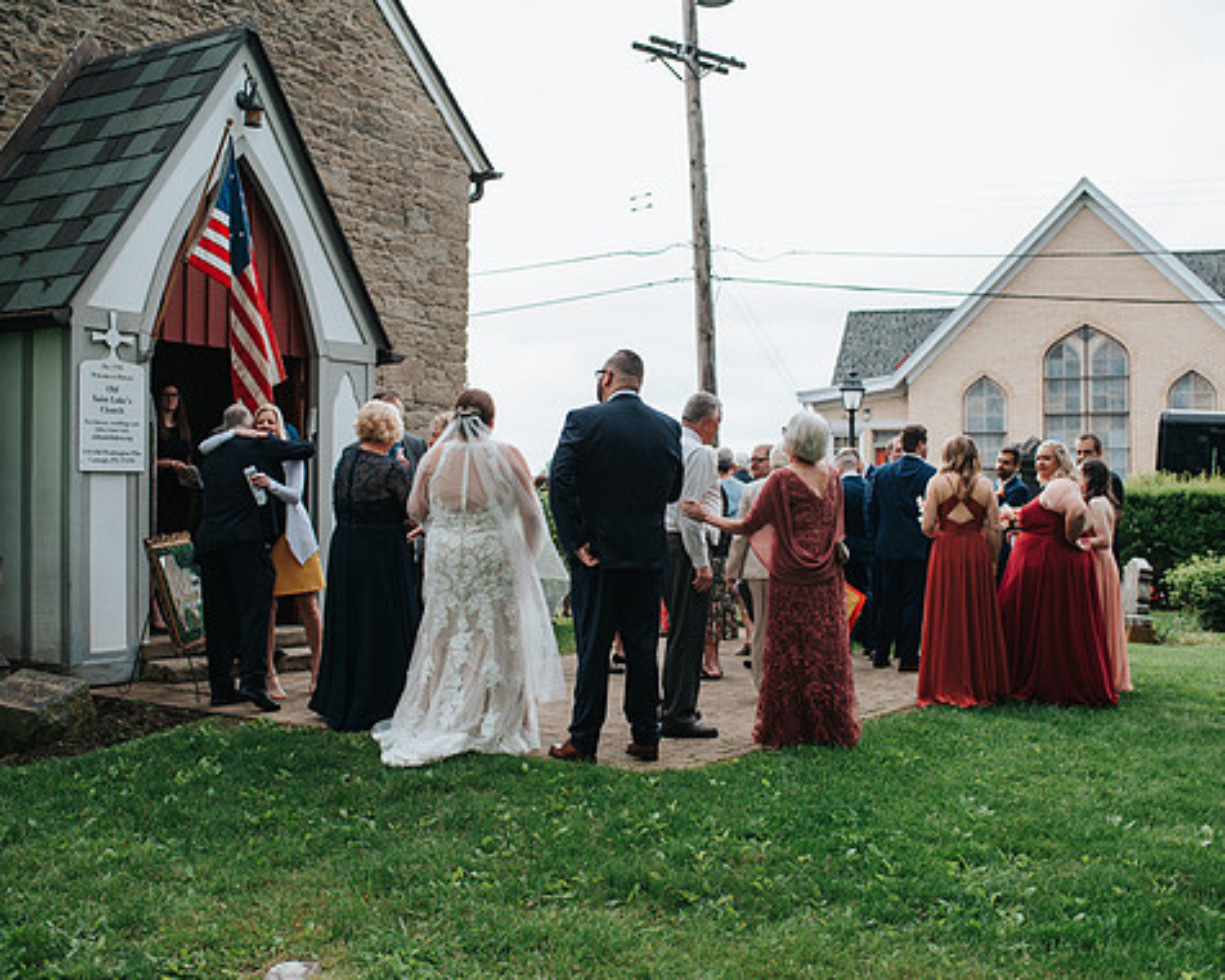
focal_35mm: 40
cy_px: 487
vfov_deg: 37.3
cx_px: 612
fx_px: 1451
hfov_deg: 45.8
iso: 220
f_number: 3.2
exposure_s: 1/800
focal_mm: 35
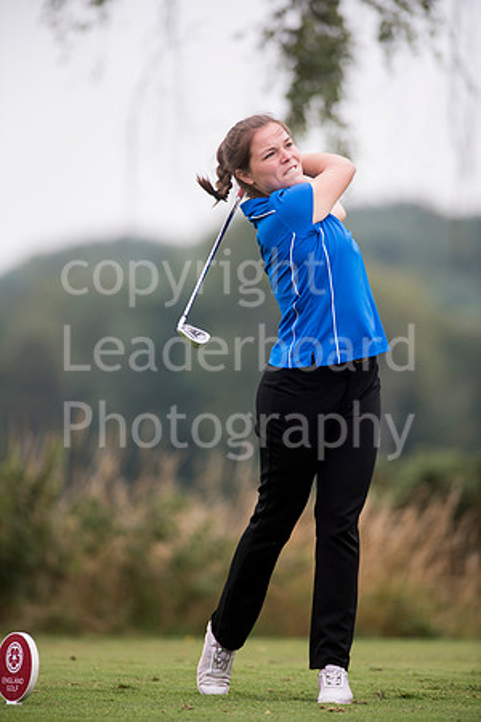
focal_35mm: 300
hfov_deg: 4.6
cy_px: 361
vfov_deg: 6.9
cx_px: 240
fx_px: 6012
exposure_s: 1/1600
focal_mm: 300
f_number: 4
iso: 800
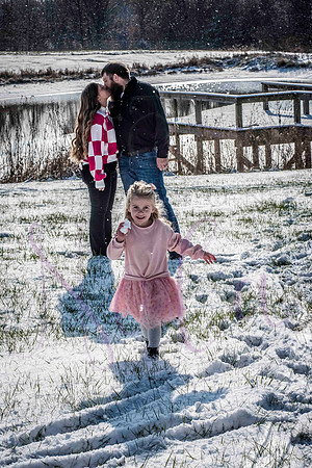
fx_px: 1040
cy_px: 234
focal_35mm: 80
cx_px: 156
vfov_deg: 25.4
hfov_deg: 17.1
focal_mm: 80
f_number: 16
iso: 640
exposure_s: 1/1000
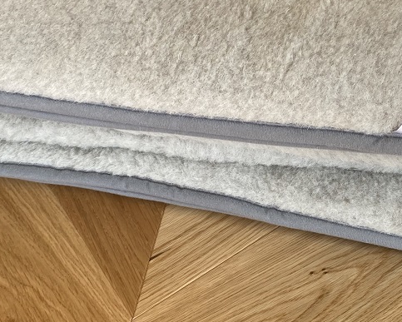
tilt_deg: -41.2
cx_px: 200
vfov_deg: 23.6
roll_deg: +8.6
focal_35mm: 63
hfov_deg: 30.0
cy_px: 35
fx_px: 750
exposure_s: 1/122
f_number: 1.8
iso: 40
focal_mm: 4.25
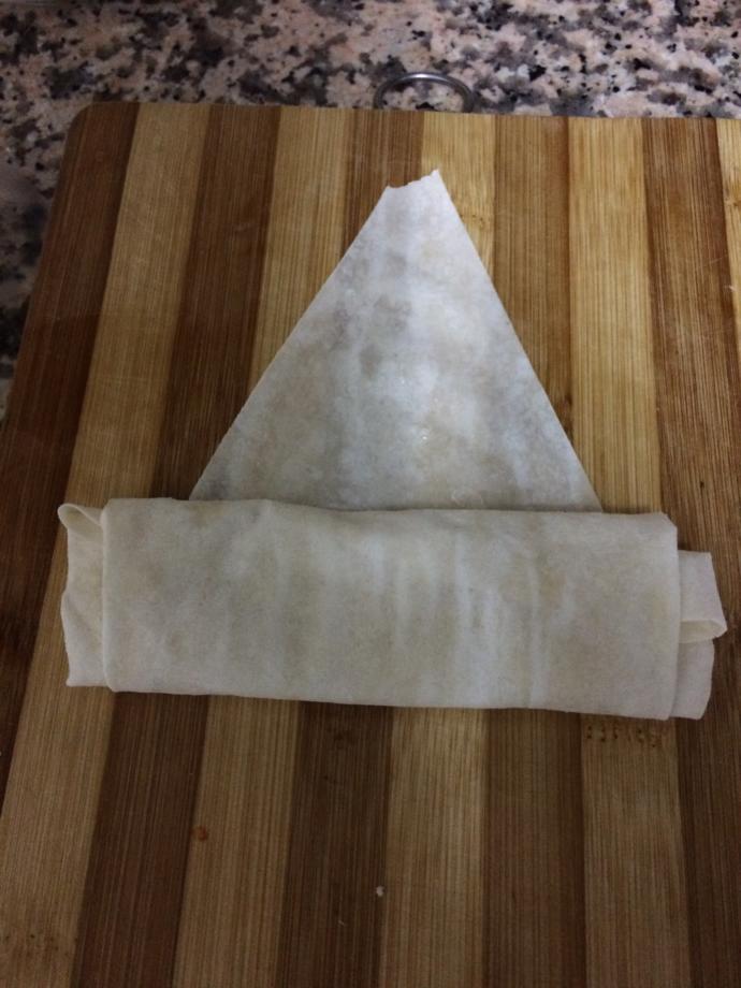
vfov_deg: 61.7
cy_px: 494
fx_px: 828
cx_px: 370
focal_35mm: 29
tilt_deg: -73.8
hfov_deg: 48.2
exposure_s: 1/17
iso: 320
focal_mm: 4.15
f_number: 2.2
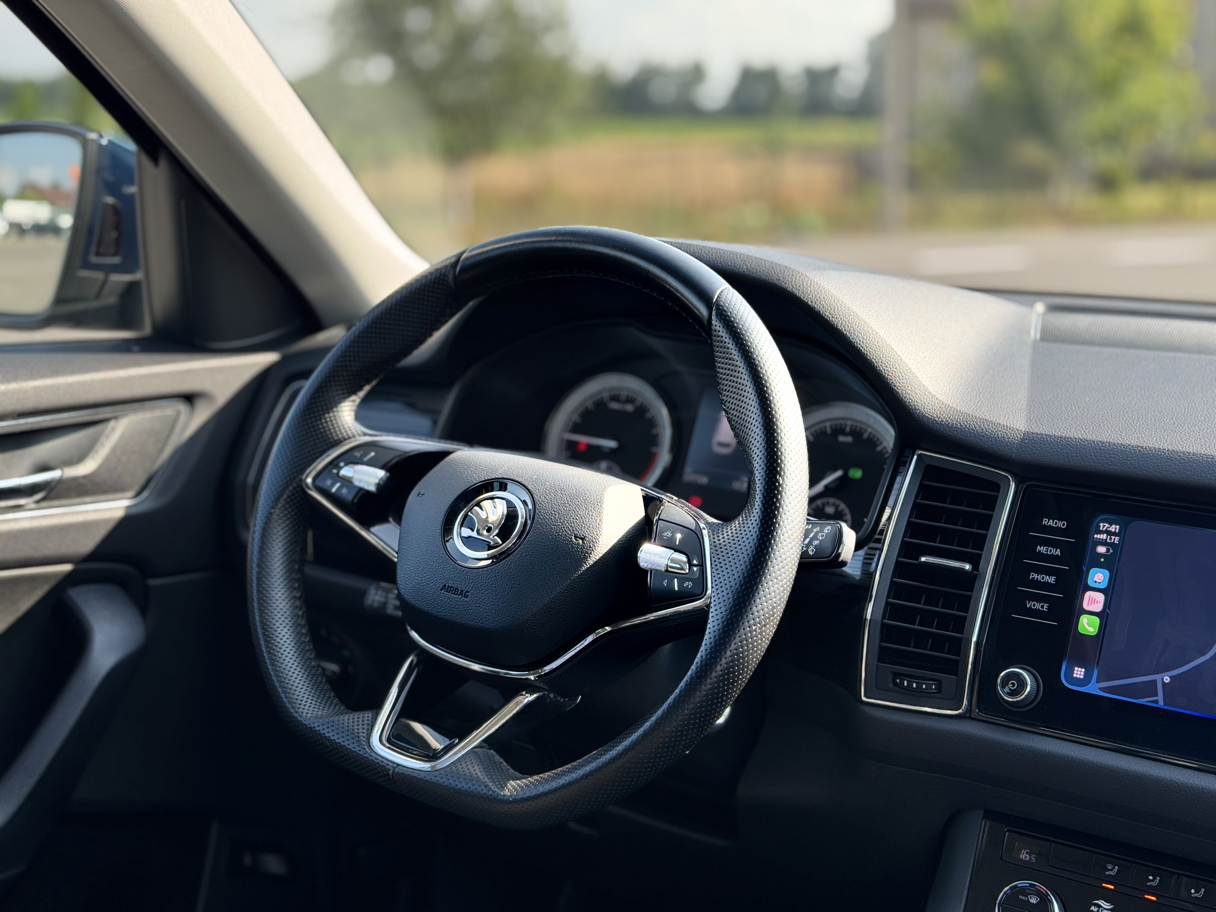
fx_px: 1686
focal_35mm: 48
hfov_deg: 39.7
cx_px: 608
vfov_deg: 30.3
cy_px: 456
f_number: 1.78
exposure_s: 1/302
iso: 64
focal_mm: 6.76
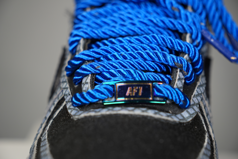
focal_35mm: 75
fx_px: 496
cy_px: 80
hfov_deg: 27.0
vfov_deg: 18.2
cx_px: 119
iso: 400
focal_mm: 50
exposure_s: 1/160
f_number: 4
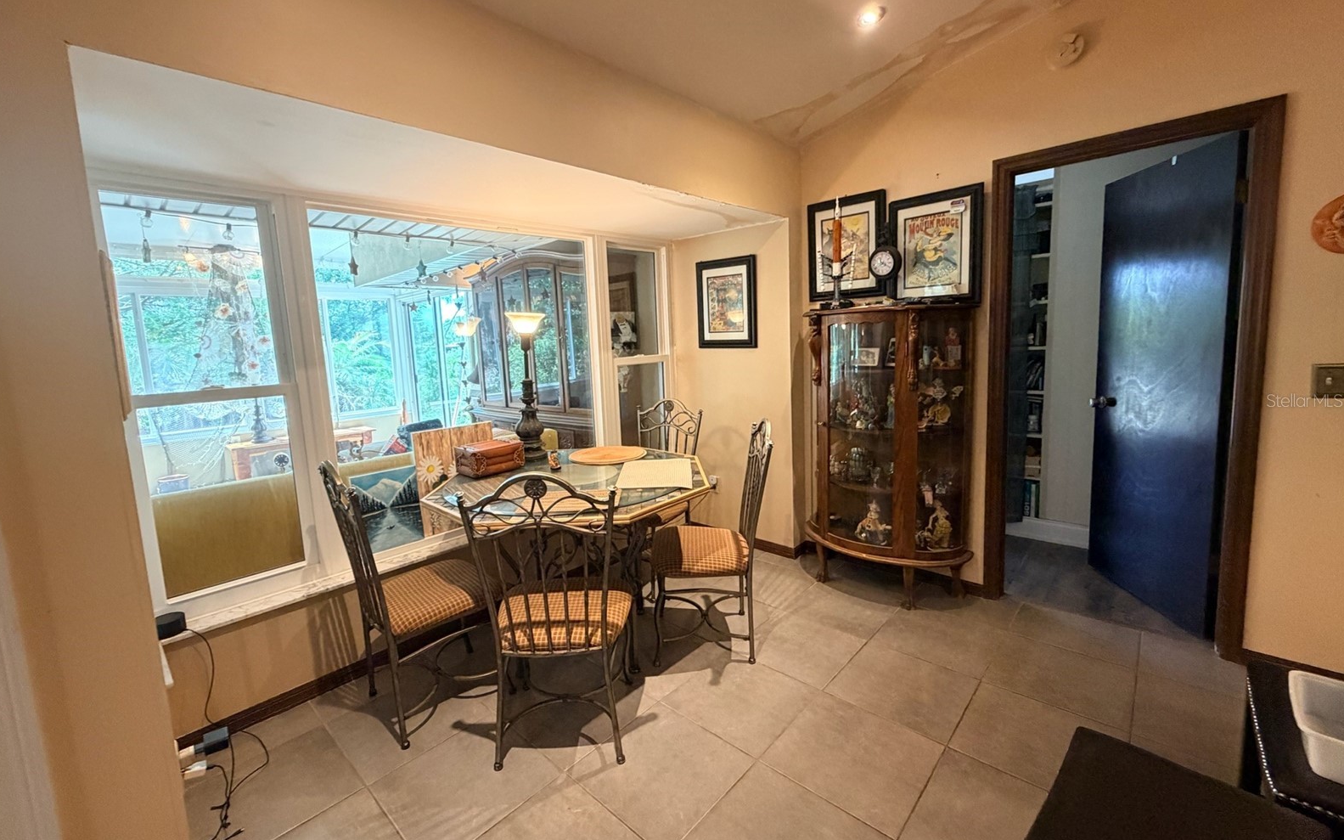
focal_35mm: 15
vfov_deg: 74.7
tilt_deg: -6.9
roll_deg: +2.2
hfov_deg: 101.5
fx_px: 549
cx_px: 667
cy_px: 400
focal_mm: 2.22
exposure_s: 1/60
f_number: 2.2
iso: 400
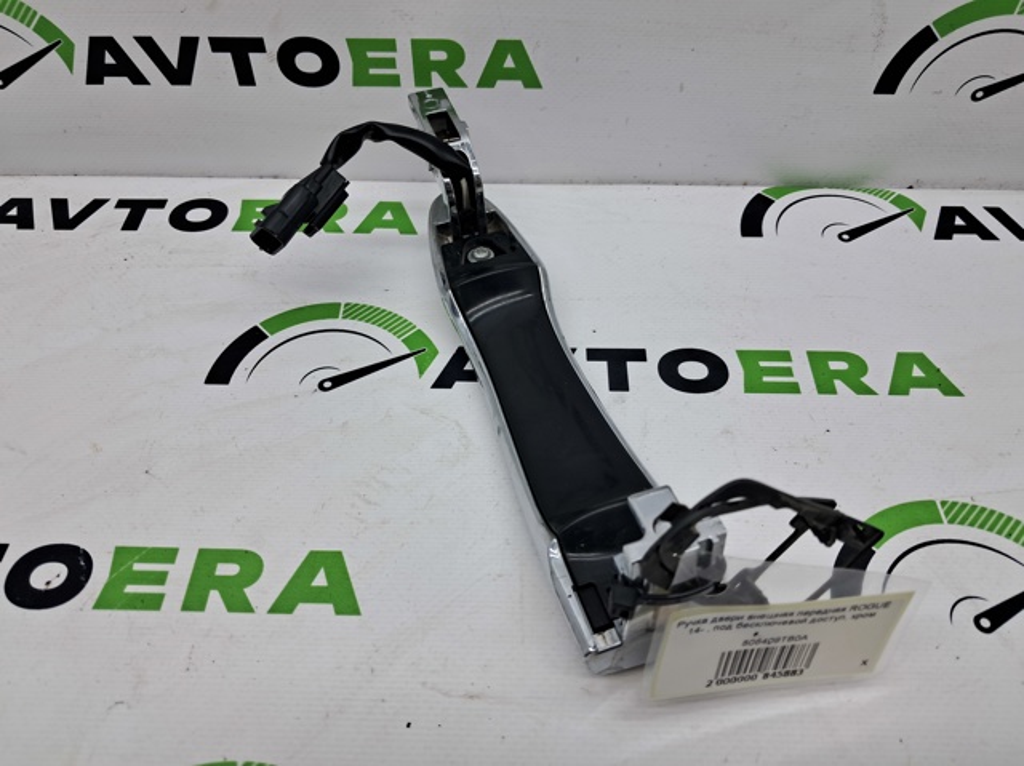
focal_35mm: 27
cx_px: 512
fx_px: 798
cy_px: 383
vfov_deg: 51.3
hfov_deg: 65.4
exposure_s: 1/120
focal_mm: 4
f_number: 1.8
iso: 50
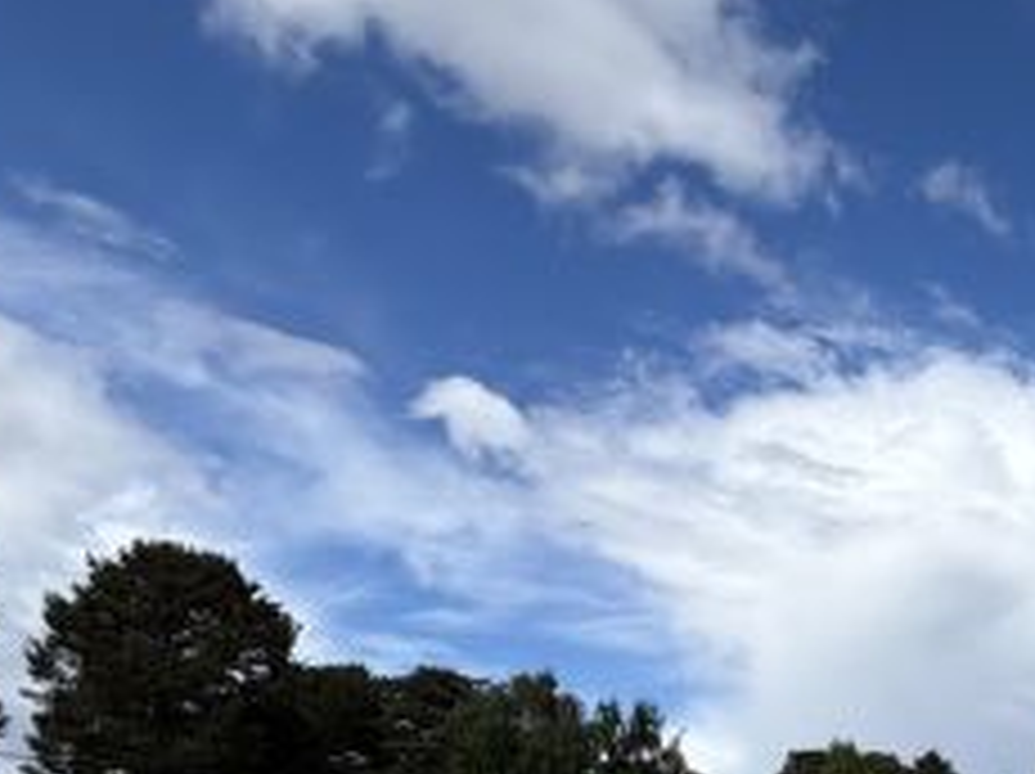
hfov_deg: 33.0
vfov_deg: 28.0
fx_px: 1374
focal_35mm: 46
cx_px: 1271
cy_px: 900
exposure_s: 1/1167
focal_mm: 2.22
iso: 20
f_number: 2.2
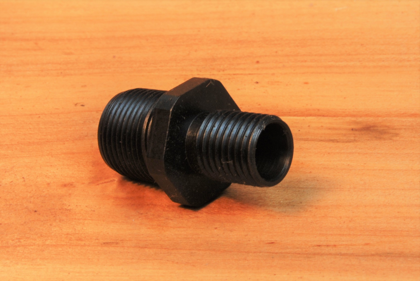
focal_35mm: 60
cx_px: 210
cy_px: 140
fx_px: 701
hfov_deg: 33.4
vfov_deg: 22.7
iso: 200
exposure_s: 1/13
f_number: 20
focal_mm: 40
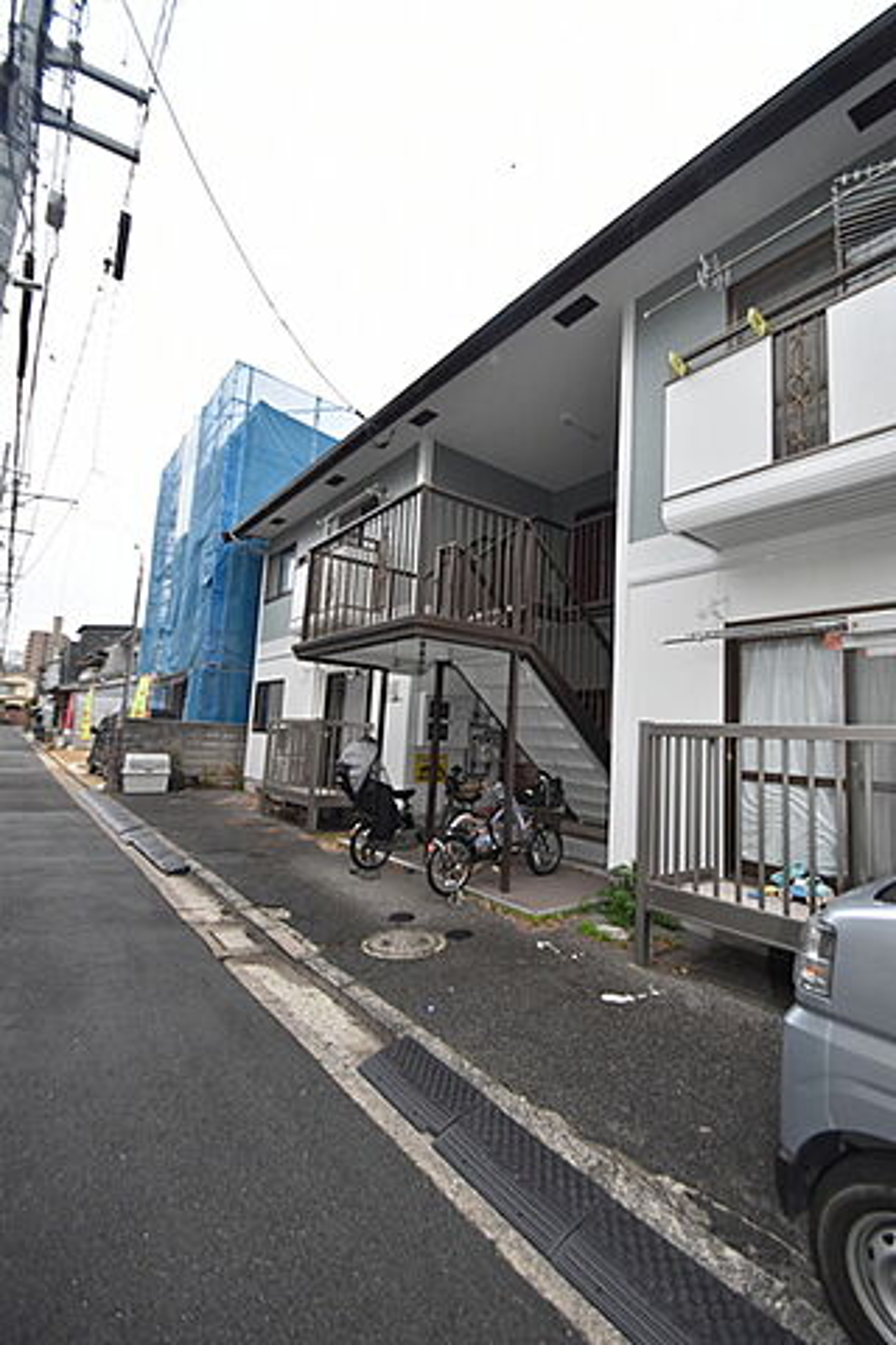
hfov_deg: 77.3
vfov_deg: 100.4
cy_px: 672
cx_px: 448
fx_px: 560
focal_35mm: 15
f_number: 4.5
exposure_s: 1/200
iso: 800
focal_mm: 10
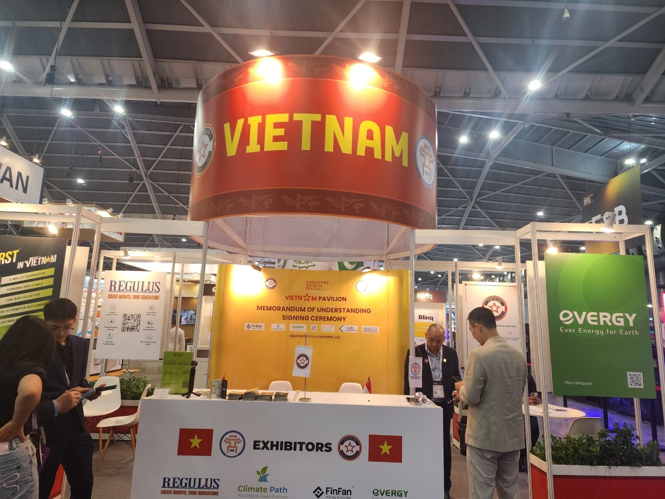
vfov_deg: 58.9
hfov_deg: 73.9
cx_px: 332
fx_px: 442
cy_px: 250
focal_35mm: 23
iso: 125
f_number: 1.8
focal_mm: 6.4
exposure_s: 1/100
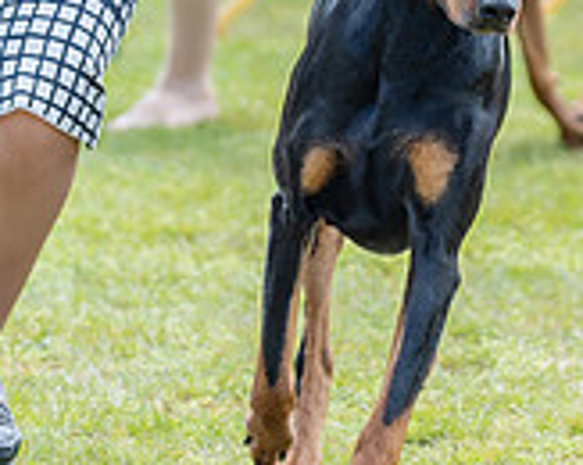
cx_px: 667
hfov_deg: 3.3
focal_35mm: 586
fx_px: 10099
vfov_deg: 2.6
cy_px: -369
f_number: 2.8
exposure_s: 1/800
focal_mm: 124
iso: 125
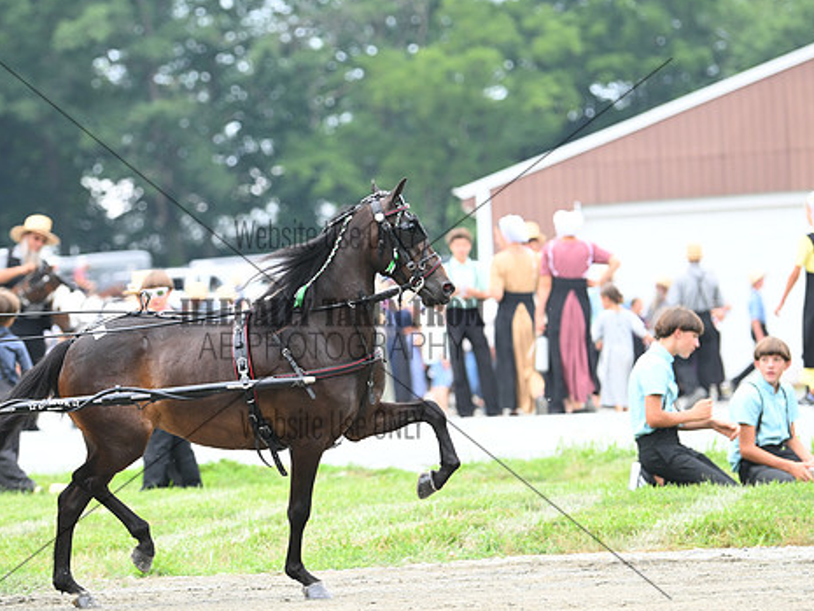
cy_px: 327
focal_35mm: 234
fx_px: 5504
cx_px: 333
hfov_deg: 8.5
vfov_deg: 6.4
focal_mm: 130
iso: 250
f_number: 3.2
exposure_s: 1/886
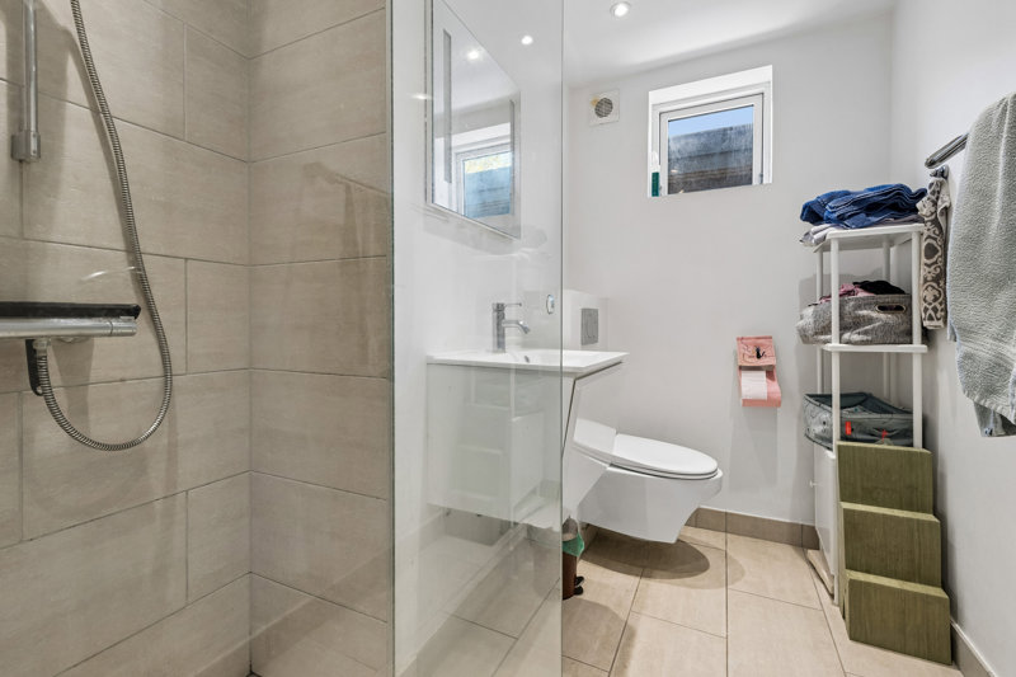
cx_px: 508
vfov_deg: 77.3
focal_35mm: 15
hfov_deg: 100.4
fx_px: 423
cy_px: 338
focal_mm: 15
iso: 400
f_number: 13
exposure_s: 1/6
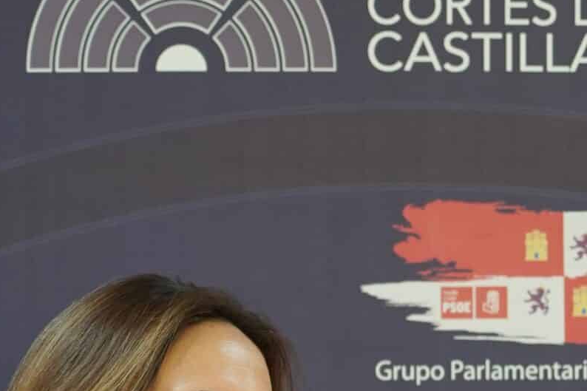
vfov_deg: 3.4
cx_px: 268
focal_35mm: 405
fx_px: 6602
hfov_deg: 5.1
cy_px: 277
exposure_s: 1/160
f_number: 4
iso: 1250
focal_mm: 105
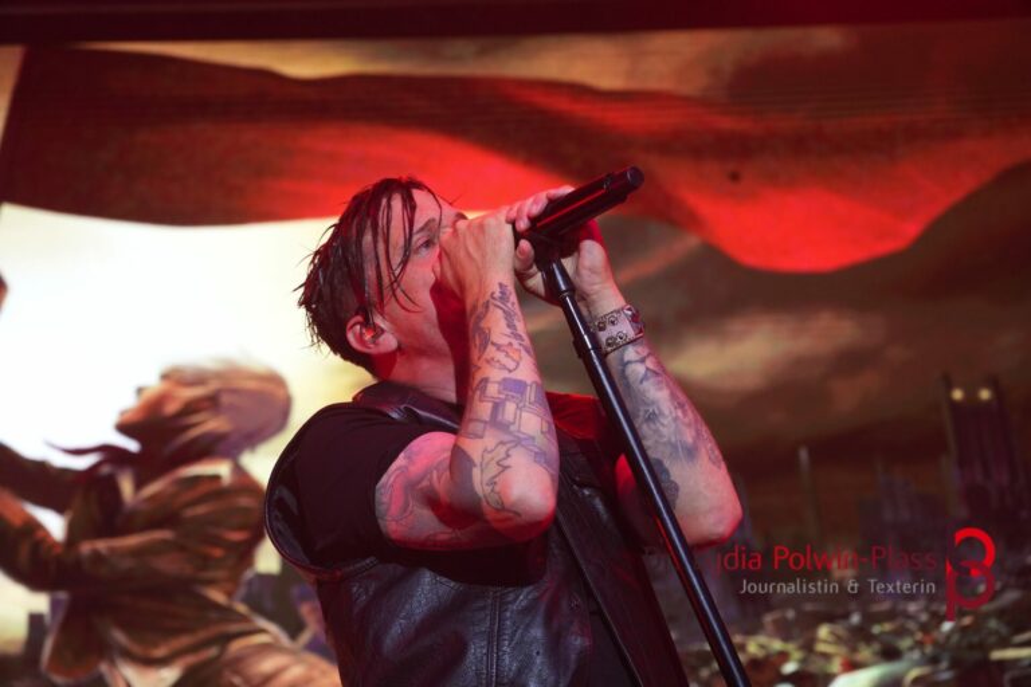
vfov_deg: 12.3
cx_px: 516
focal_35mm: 111
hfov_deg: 18.4
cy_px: 344
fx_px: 3179
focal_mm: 74
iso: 1250
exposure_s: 1/160
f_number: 5
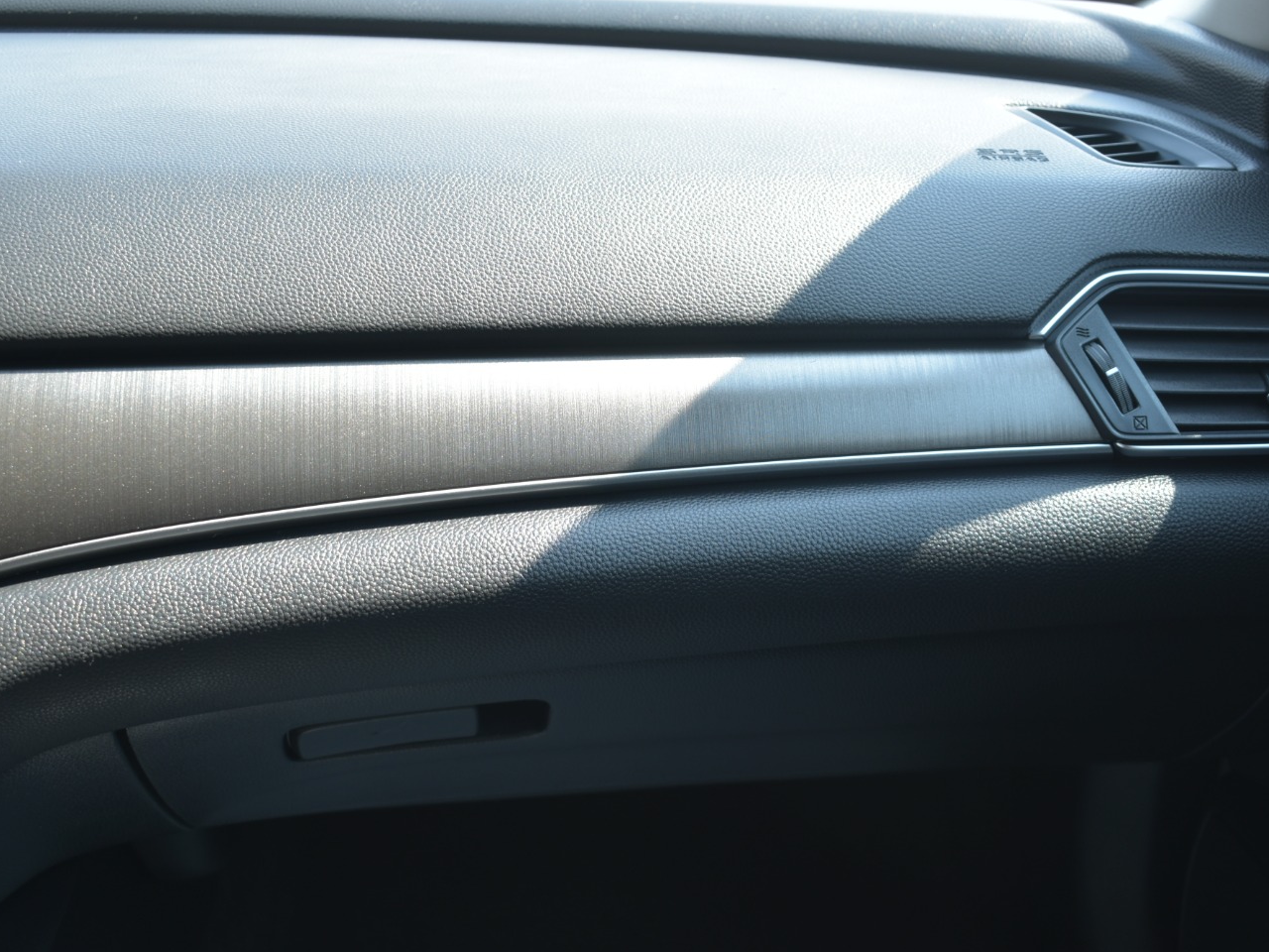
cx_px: 670
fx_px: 1672
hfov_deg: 41.5
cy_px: 513
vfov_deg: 31.8
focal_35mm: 46
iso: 100
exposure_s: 1/50
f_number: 4
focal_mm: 25
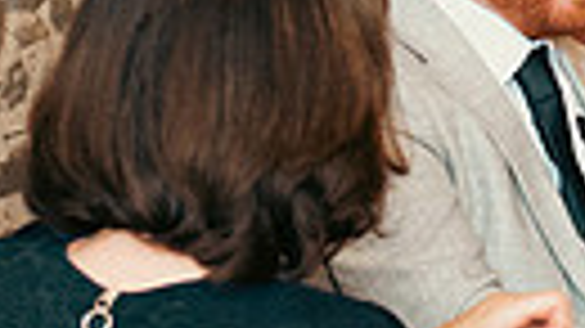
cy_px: 200
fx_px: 2838
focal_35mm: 183
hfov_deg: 10.8
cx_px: 1143
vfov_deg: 6.6
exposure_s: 1/160
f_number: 3.5
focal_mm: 26
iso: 1250
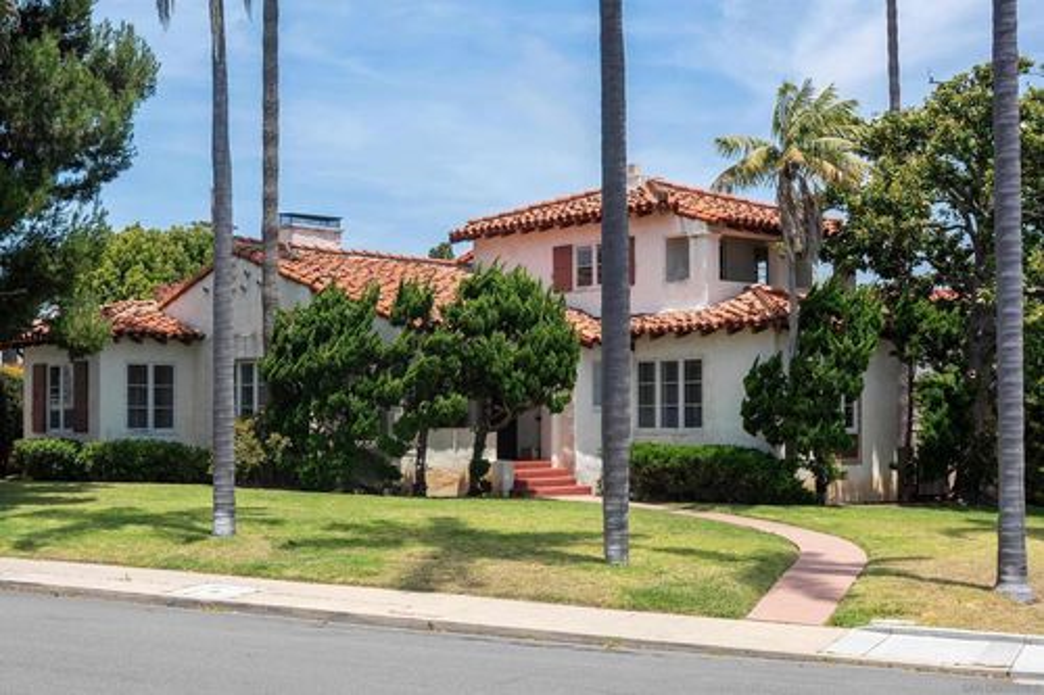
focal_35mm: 43
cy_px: 348
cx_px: 522
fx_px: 1247
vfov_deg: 31.2
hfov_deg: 45.4
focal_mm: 43
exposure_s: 1/200
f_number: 10
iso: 200
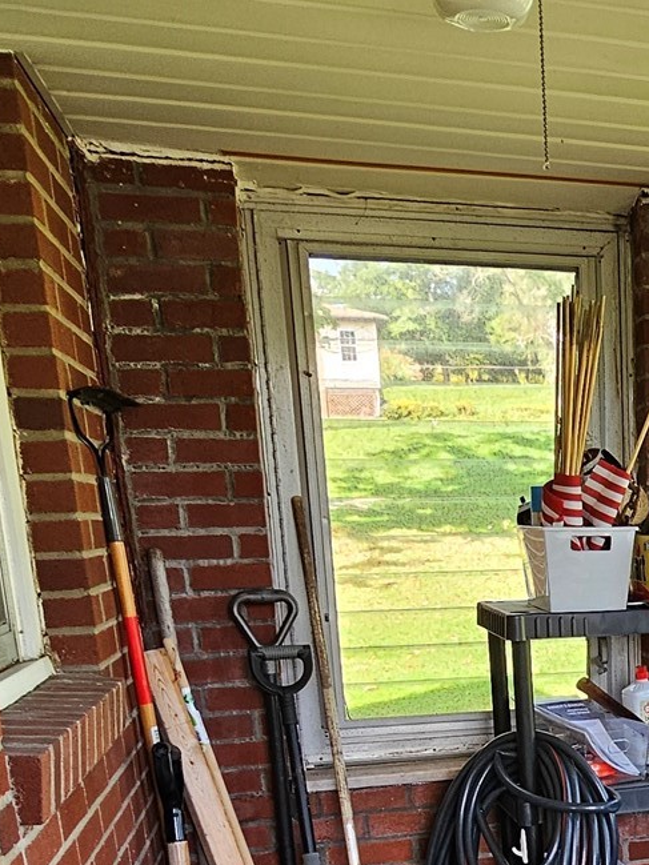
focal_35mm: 41
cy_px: 788
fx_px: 1025
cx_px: 682
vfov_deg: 41.9
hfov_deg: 31.8
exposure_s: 1/60
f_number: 2.2
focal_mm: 2.2
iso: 80
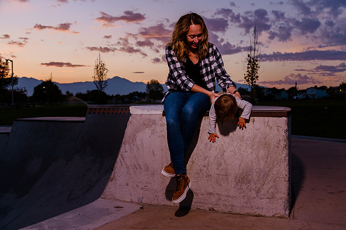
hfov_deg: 50.4
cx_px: 194
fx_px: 366
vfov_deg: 34.9
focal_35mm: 38
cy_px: 112
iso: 400
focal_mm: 34
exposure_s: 1/320
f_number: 5
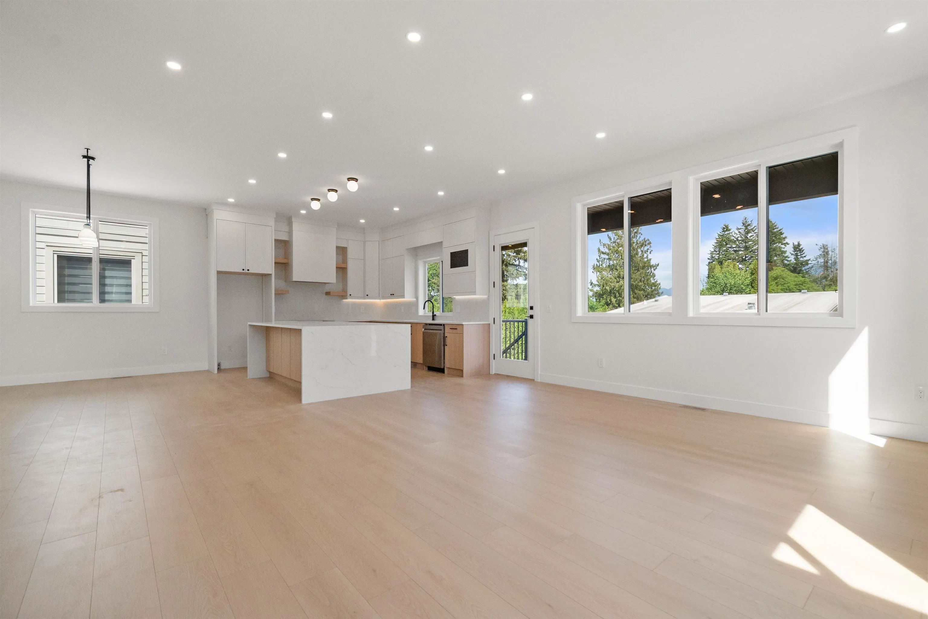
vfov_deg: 77.3
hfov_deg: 100.4
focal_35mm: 15
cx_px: 464
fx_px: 387
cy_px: 310
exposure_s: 1/500
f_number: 7.1
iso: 200
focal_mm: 10
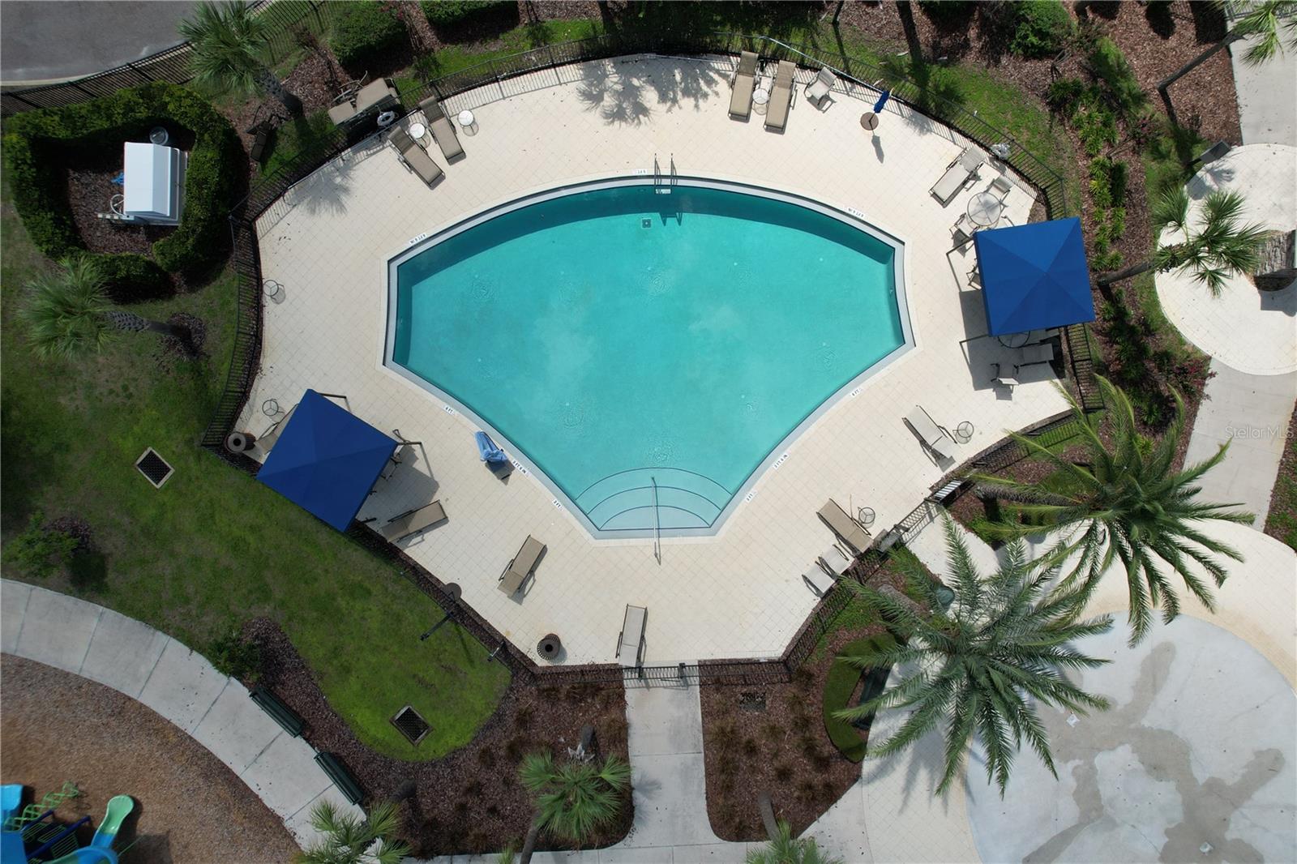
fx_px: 792
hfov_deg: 78.6
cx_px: 648
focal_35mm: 22
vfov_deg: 57.2
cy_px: 432
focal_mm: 8.38
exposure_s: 1/640
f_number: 2.8
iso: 100
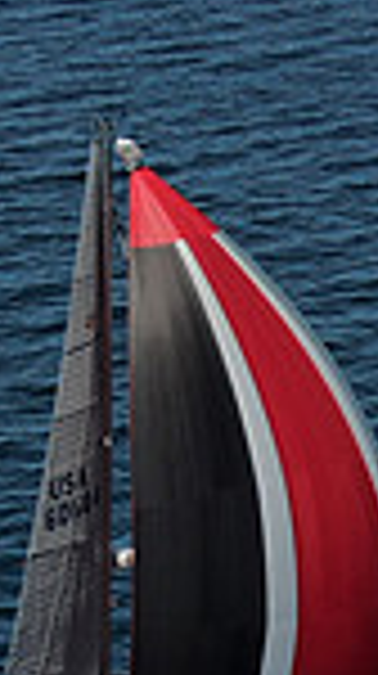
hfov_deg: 6.0
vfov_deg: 10.7
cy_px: 506
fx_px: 3612
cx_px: 180
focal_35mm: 202
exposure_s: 1/1600
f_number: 3.8
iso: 100
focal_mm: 8.6
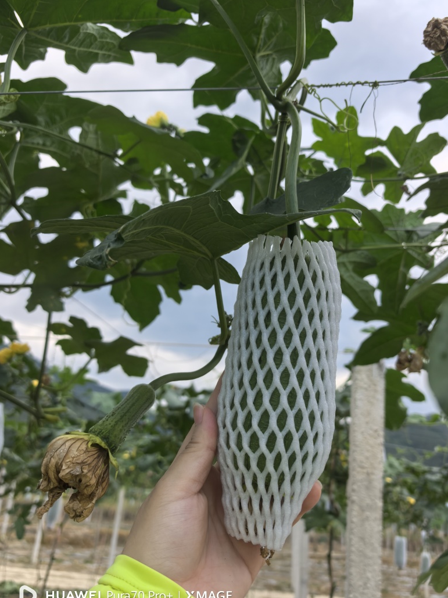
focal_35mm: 28
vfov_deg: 63.4
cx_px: 230
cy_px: 309
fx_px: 483
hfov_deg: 49.7
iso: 200
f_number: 2
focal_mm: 6.98
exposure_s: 1/1590
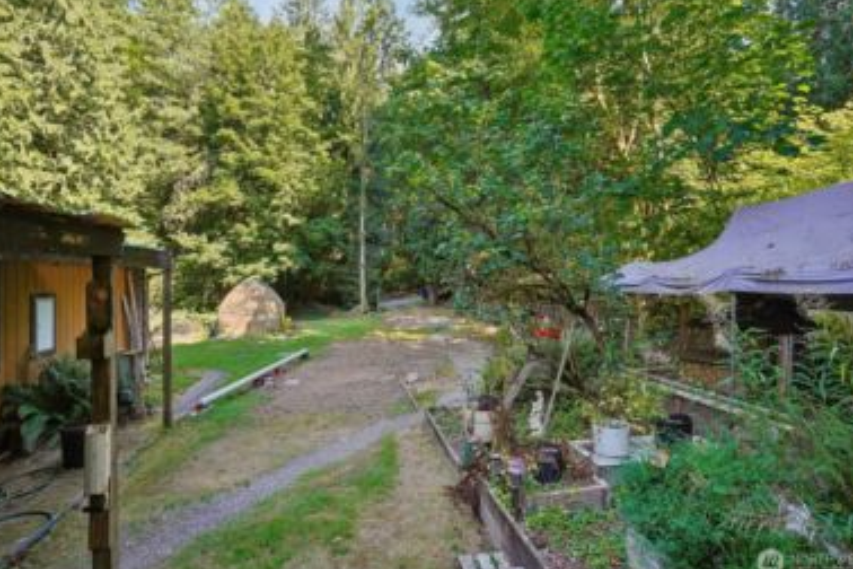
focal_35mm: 18
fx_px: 426
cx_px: 436
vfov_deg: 67.4
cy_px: 281
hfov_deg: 90.0
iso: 400
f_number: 8
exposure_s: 1/45
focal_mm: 17
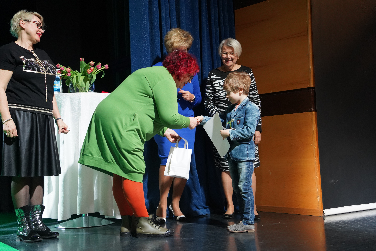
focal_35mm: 50
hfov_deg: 39.6
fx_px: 522
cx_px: 188
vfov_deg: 27.0
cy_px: 126
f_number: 3.5
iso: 4000
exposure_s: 1/160
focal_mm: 50
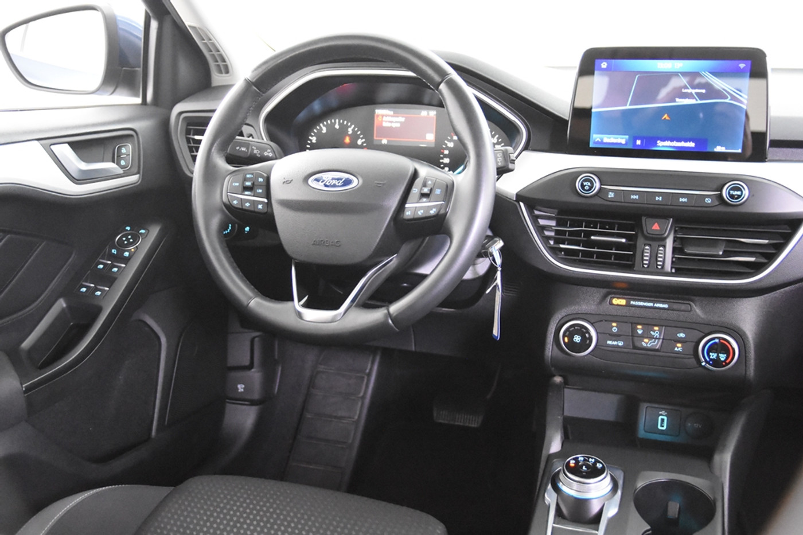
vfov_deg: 34.2
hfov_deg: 49.6
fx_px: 870
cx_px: 402
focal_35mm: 39
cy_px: 268
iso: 10000
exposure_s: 1/40
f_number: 3.2
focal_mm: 26
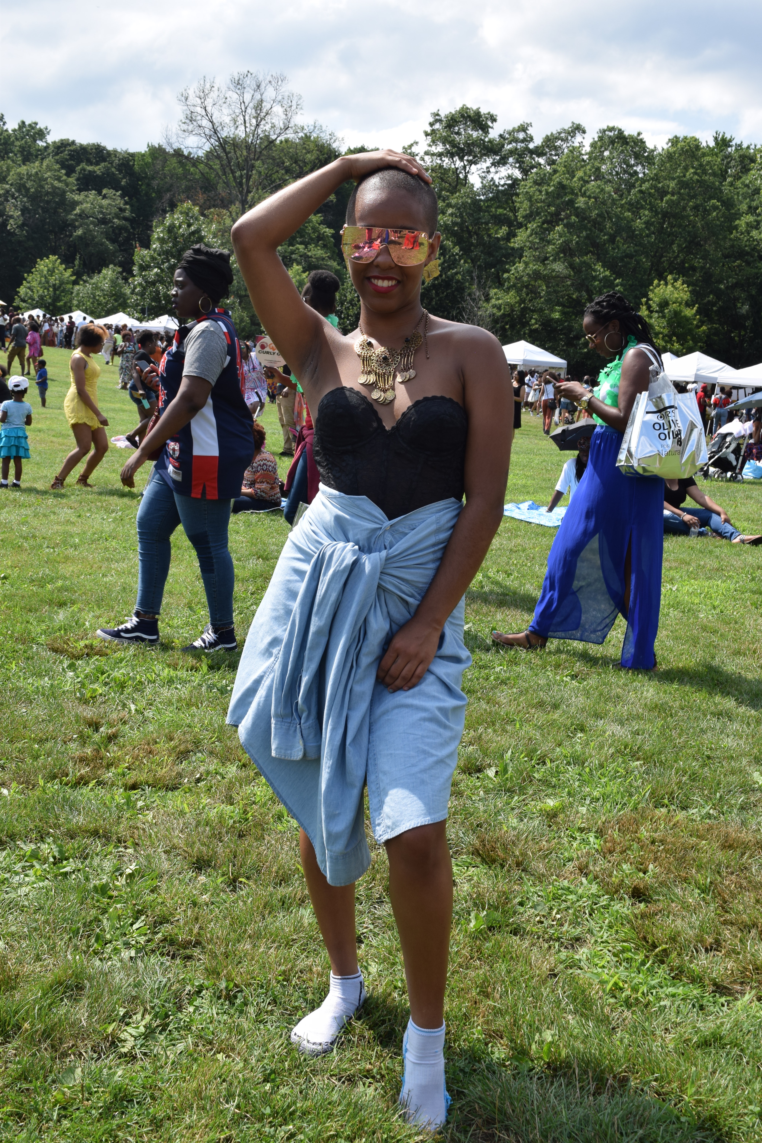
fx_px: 1143
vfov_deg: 53.1
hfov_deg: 36.9
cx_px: 381
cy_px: 572
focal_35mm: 36
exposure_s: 1/400
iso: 200
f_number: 9
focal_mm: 24
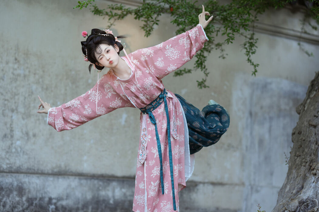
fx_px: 753
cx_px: 160
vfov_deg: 16.1
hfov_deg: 23.9
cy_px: 106
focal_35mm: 85
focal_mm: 85
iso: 160
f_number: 1.8
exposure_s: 1/320
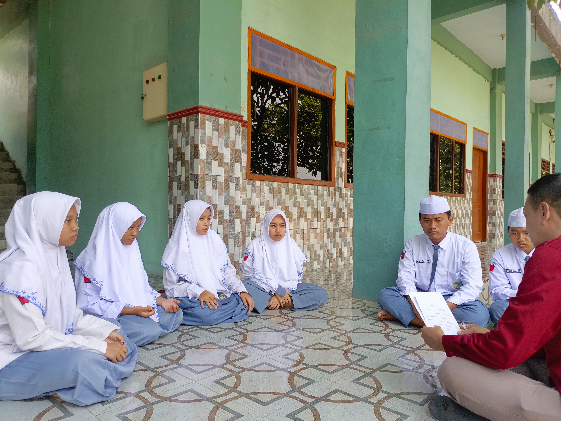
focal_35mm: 25
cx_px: 280
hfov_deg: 69.4
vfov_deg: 54.9
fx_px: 405
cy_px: 210
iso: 110
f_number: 1.69
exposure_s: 1/134
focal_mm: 4.76
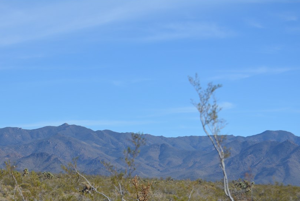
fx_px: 923
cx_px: 130
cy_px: 133
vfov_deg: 12.4
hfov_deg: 18.5
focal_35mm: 111
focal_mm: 55
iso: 400
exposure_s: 1/1600
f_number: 6.3
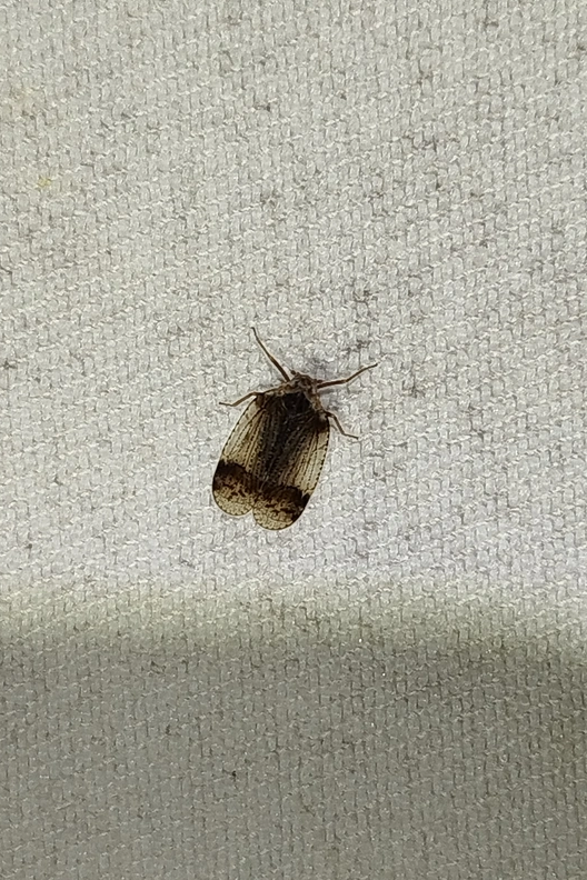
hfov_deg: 13.3
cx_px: 300
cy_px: 442
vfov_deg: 19.8
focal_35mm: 103
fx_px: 2519
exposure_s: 1/100
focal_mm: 5.31
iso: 64
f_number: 1.7
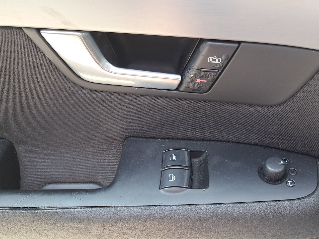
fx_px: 276
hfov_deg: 59.4
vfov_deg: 46.7
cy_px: 135
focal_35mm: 30
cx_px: 193
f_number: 1.8
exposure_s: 1/102
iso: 50
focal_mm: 5.23
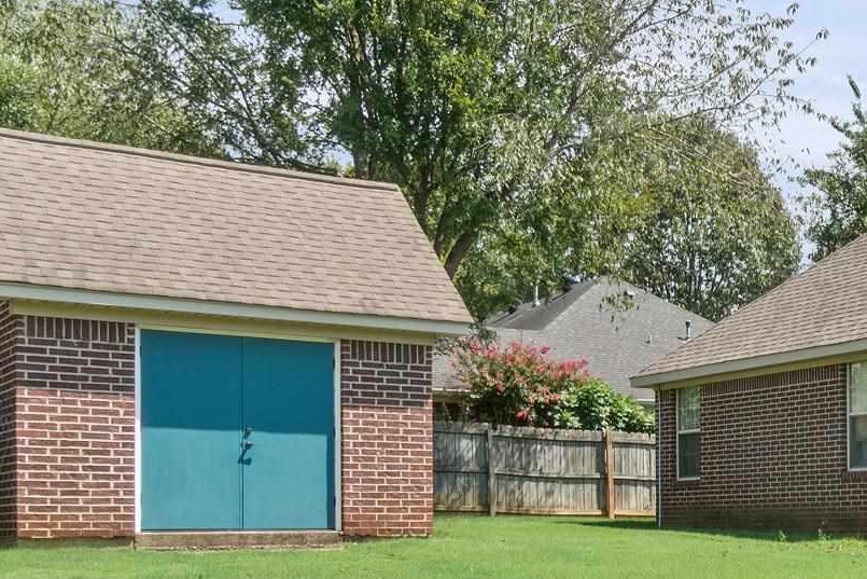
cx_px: 1102
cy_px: 528
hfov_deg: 27.9
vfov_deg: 21.9
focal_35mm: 61
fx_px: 1458
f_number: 9
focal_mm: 13
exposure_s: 1/60
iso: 250
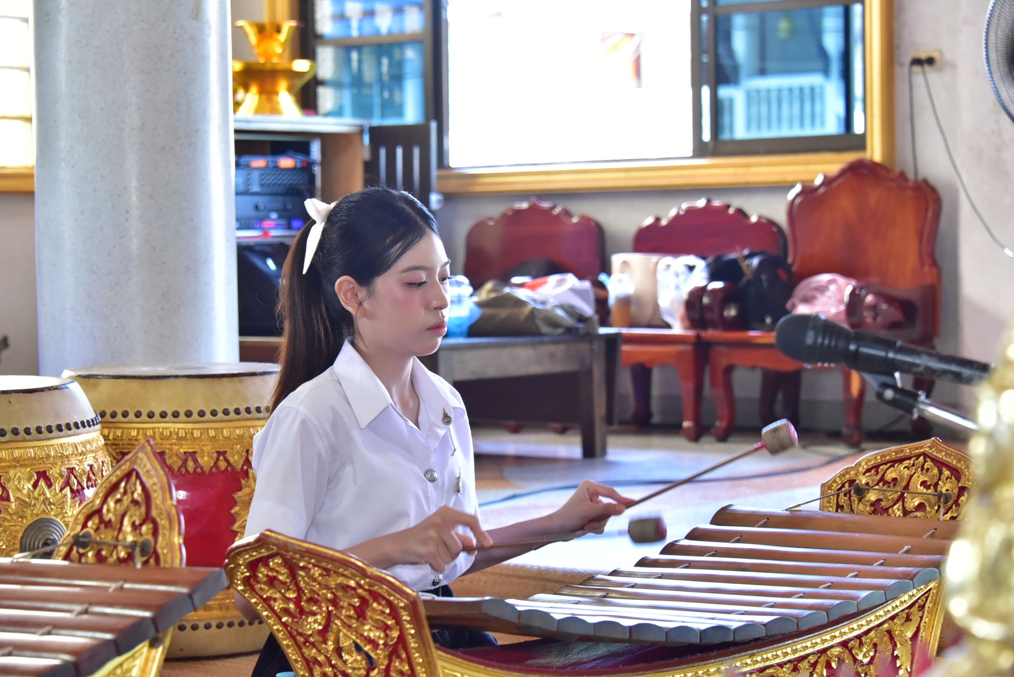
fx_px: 2395
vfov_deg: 16.1
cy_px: 338
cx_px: 507
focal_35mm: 85
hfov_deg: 23.9
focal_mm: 85
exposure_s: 1/125
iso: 5000
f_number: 6.3
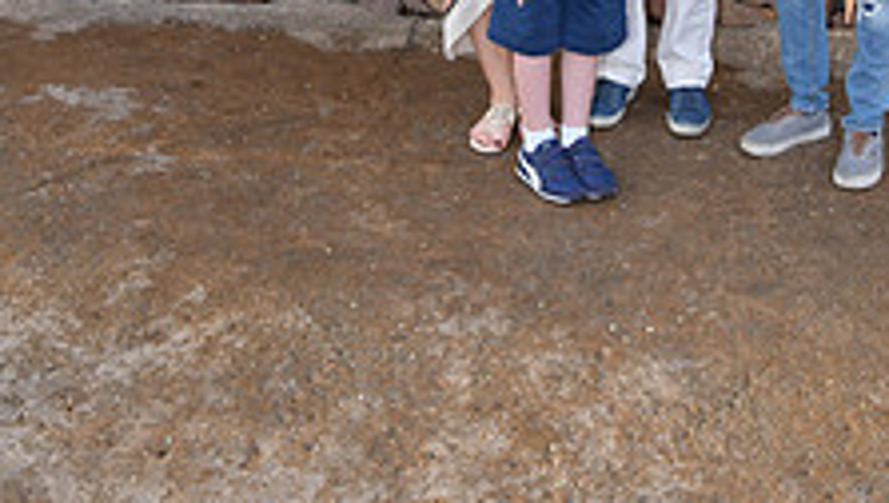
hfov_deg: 36.4
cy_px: -327
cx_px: 558
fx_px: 1345
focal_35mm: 57
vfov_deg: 18.0
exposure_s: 1/200
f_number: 7.1
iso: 200
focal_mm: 18
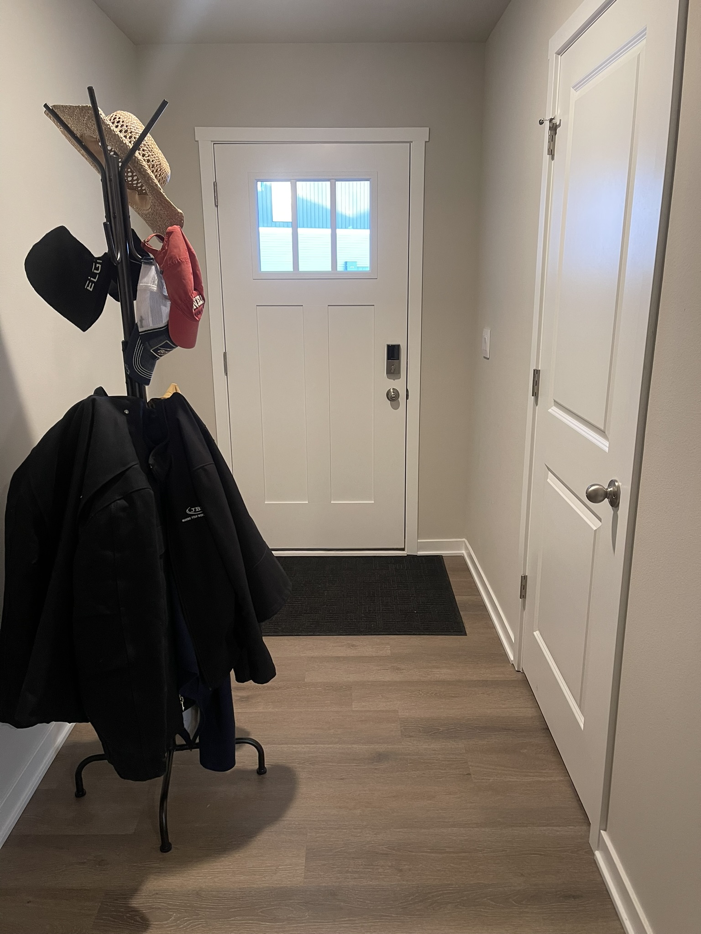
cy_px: 467
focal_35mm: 25
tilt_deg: -13.1
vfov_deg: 69.4
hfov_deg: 54.9
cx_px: 350
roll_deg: -0.3
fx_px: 675
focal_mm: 5.1
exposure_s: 1/60
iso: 250
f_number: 1.6
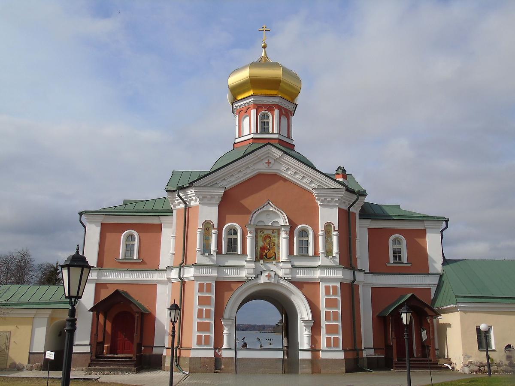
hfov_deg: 54.0
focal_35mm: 34
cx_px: 258
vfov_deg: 41.8
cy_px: 193
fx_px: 506
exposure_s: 1/1000
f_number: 4.2
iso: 80
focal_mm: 6.1
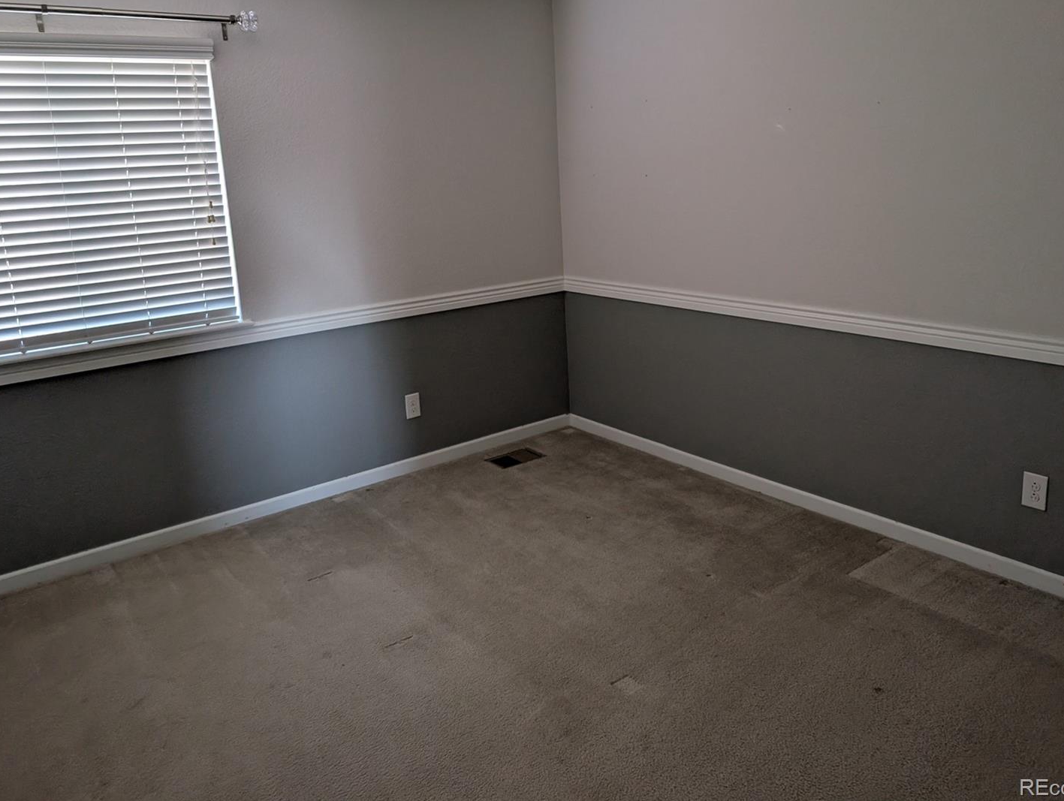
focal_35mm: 27
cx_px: 543
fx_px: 831
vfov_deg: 51.3
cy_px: 353
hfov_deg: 65.2
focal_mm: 6.9
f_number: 1.68
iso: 520
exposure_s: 1/313
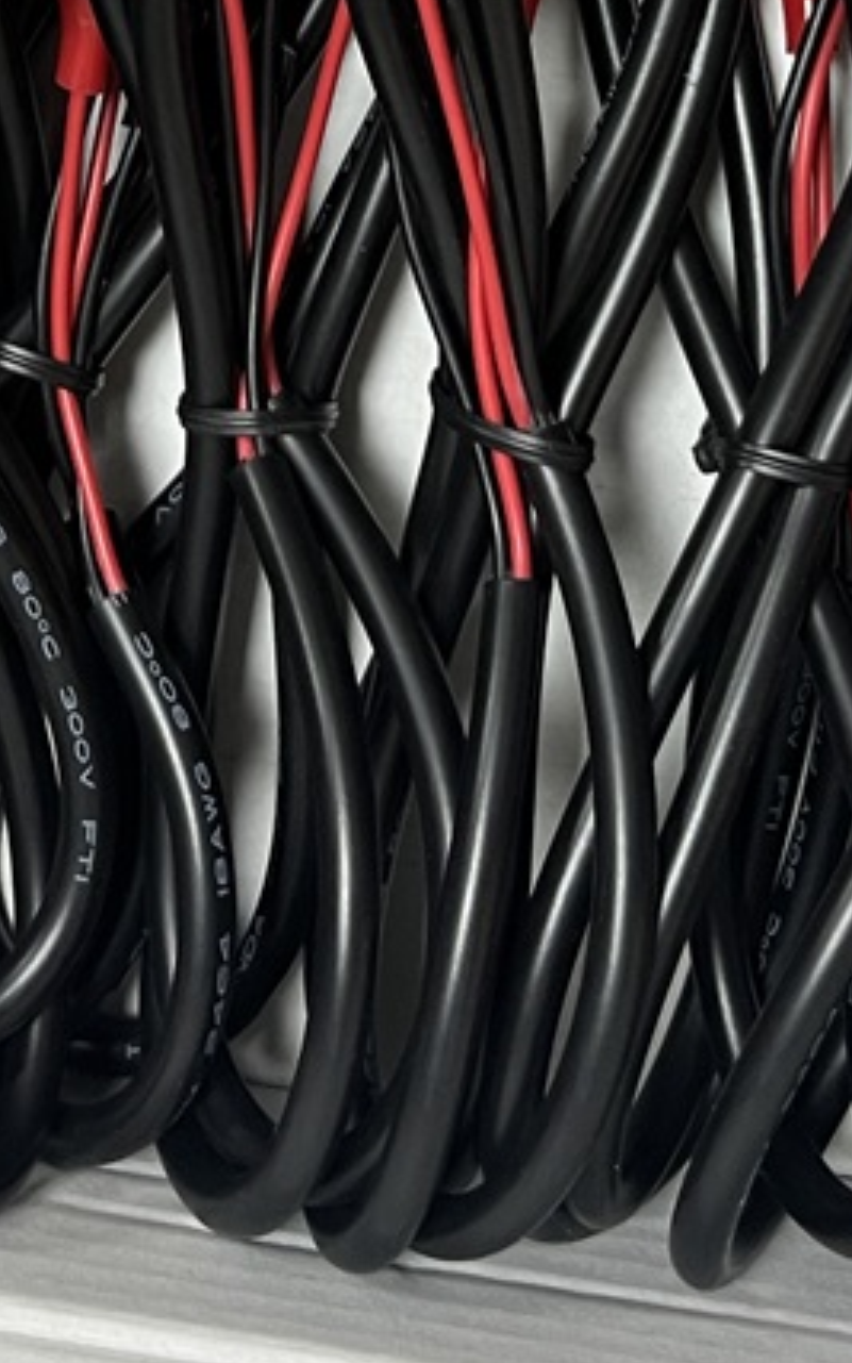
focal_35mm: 86
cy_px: -346
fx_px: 3194
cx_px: 357
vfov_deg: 22.0
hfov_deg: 15.2
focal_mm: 5.1
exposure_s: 1/50
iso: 100
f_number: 1.6
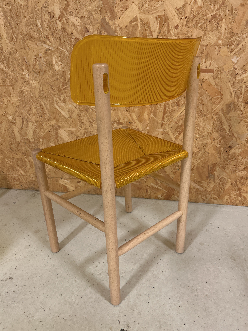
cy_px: 166
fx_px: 248
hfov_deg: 53.1
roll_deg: +1.8
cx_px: 124
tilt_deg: -23.4
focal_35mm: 26
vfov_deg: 67.3
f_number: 1.5
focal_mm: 5.7
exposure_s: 1/50
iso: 125
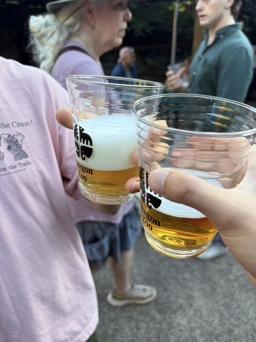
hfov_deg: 53.1
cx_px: 128
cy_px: 171
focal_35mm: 26
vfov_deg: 67.3
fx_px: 256
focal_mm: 5.96
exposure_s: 1/177
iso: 64
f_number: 1.6
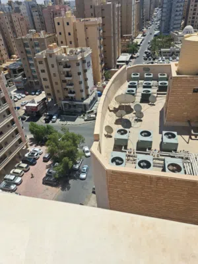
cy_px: 132
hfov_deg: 56.8
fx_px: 183
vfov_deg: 71.6
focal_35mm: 24
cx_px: 99
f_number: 1.8
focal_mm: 5.23
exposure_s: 1/2012
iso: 50
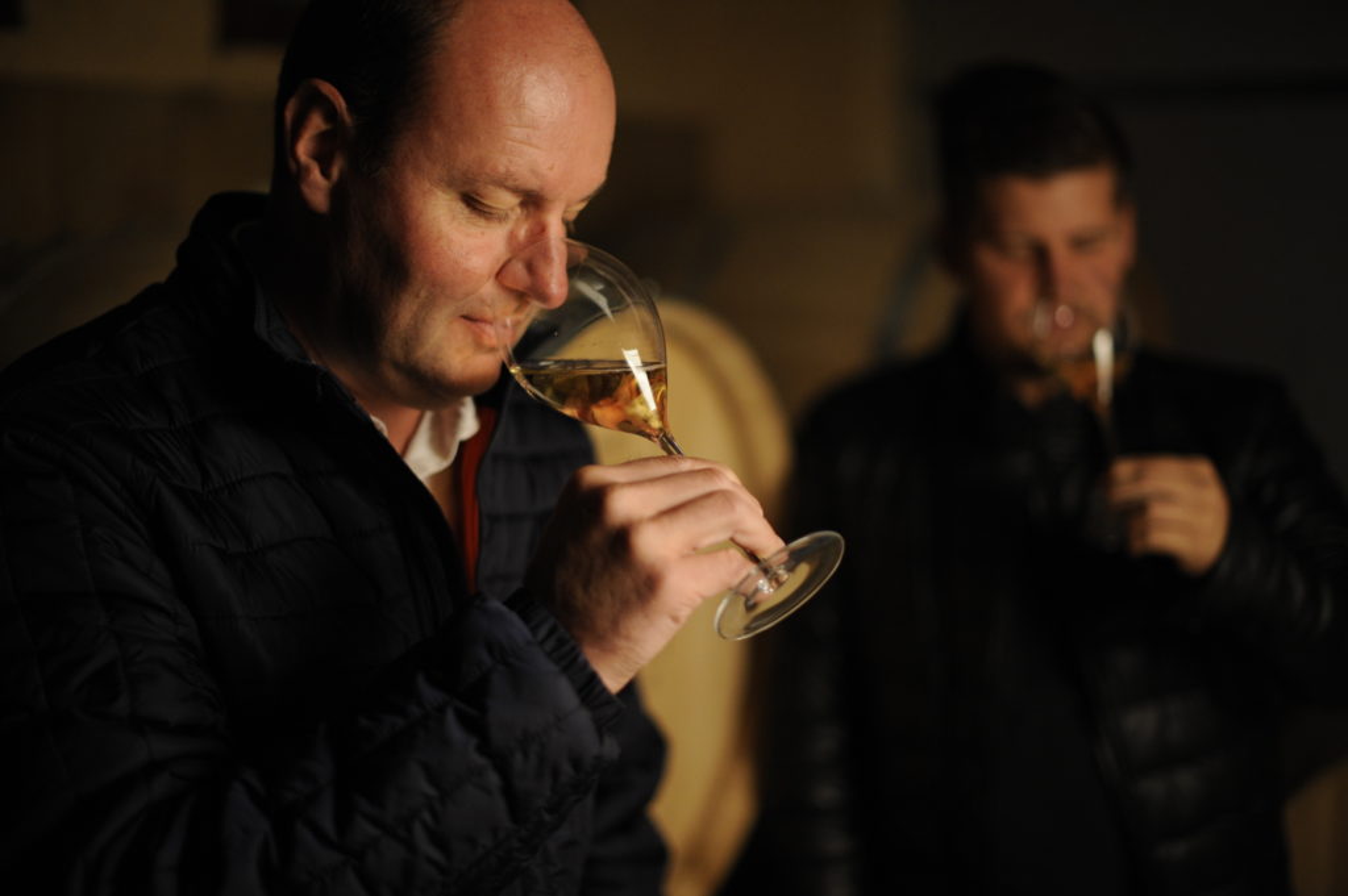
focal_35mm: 50
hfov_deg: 39.6
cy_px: 448
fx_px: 1871
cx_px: 674
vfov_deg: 26.9
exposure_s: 1/125
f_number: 1.4
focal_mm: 50
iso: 1600
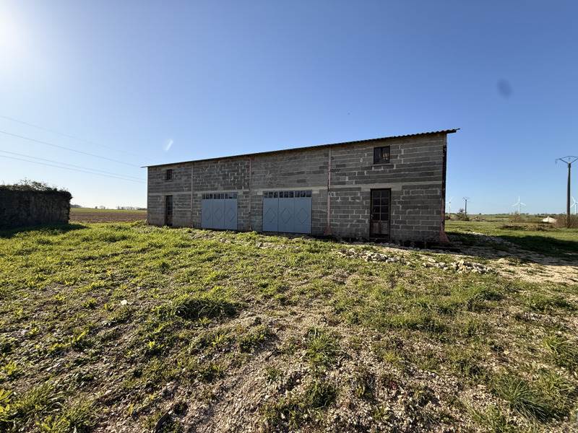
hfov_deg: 102.1
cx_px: 289
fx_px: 234
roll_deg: -1.0
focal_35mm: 14
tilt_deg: +0.8
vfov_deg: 85.7
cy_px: 216
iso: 64
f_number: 2.2
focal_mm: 2.22
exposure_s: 1/1497
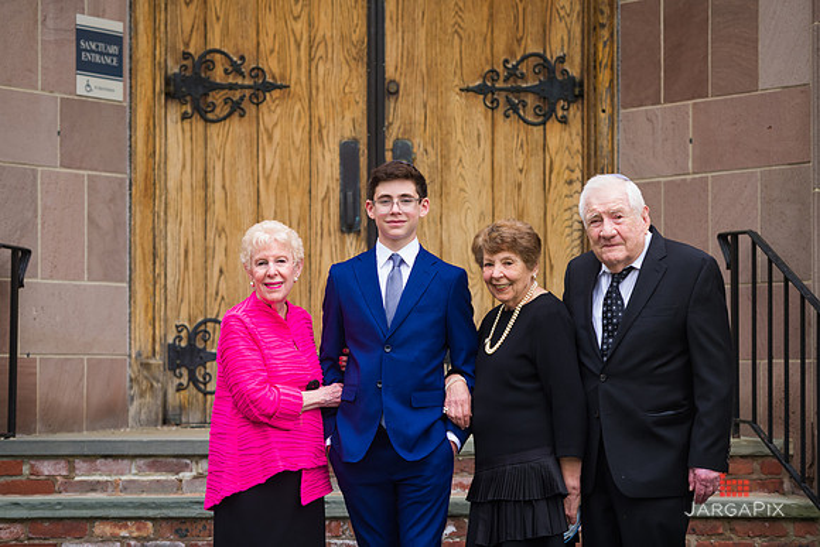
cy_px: 274
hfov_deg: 16.8
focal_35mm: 122
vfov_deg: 11.2
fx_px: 2779
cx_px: 410
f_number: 4
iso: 400
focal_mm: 122
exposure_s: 1/200
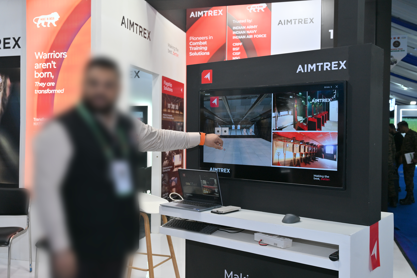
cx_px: 208
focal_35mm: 36
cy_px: 139
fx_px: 417
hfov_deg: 53.1
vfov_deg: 36.9
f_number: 6.3
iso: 500
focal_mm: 36
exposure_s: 1/160
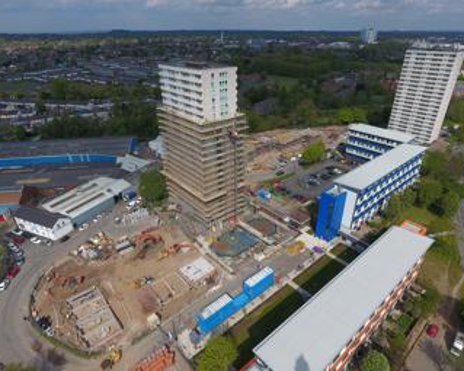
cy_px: 186
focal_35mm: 21
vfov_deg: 65.5
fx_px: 288
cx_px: 233
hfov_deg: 77.6
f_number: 2.8
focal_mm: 3.61
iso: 100
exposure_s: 1/1529
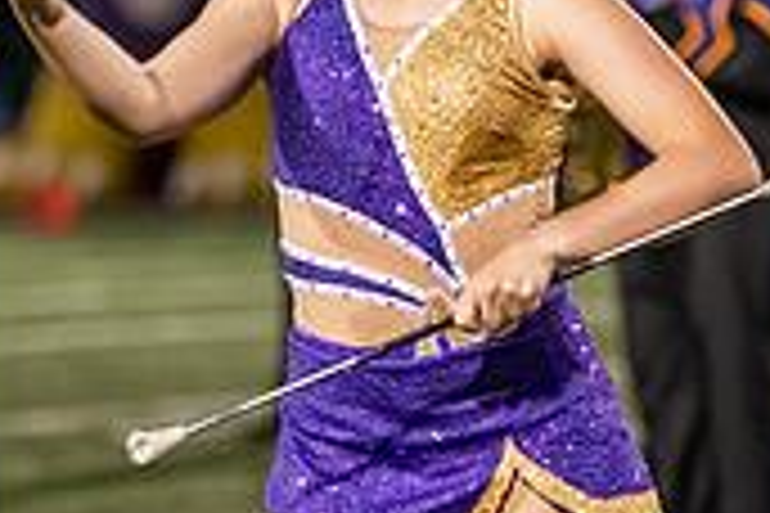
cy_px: 29
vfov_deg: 3.0
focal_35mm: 458
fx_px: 9795
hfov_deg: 4.5
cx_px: 257
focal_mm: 135
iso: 4000
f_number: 3.2
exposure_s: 1/640
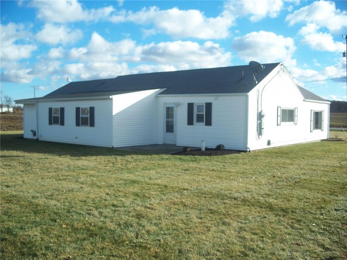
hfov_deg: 50.1
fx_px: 371
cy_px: 130
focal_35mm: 37
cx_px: 174
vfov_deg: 38.7
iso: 64
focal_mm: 7.8
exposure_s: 1/800
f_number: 2.8
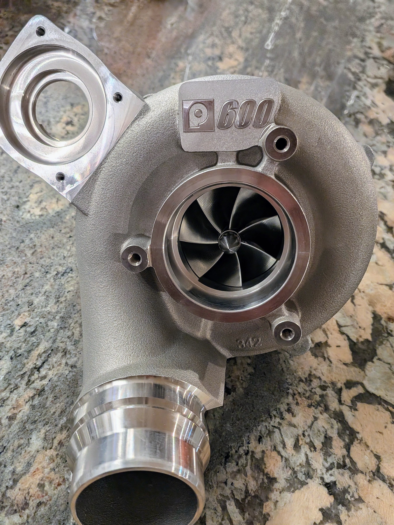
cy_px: 262
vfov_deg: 71.6
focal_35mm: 24
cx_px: 197
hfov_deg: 56.8
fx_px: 364
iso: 109
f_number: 1.7
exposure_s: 1/120
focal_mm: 4.53
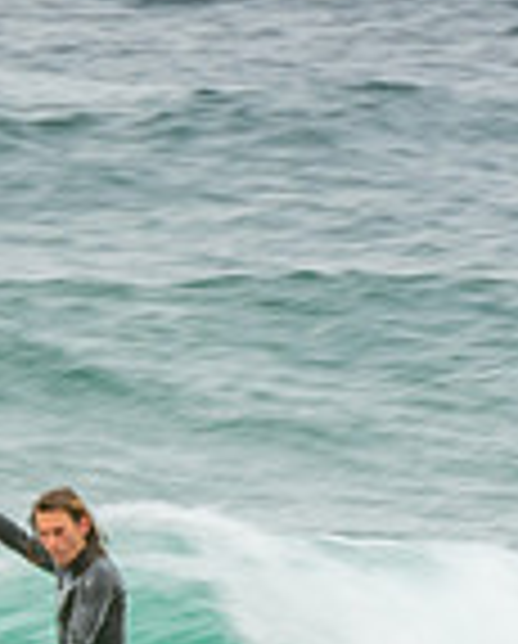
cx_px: -72
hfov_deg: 0.7
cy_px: 763
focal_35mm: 2220
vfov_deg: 0.9
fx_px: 42408
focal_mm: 390
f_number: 22
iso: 100
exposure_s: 1/40
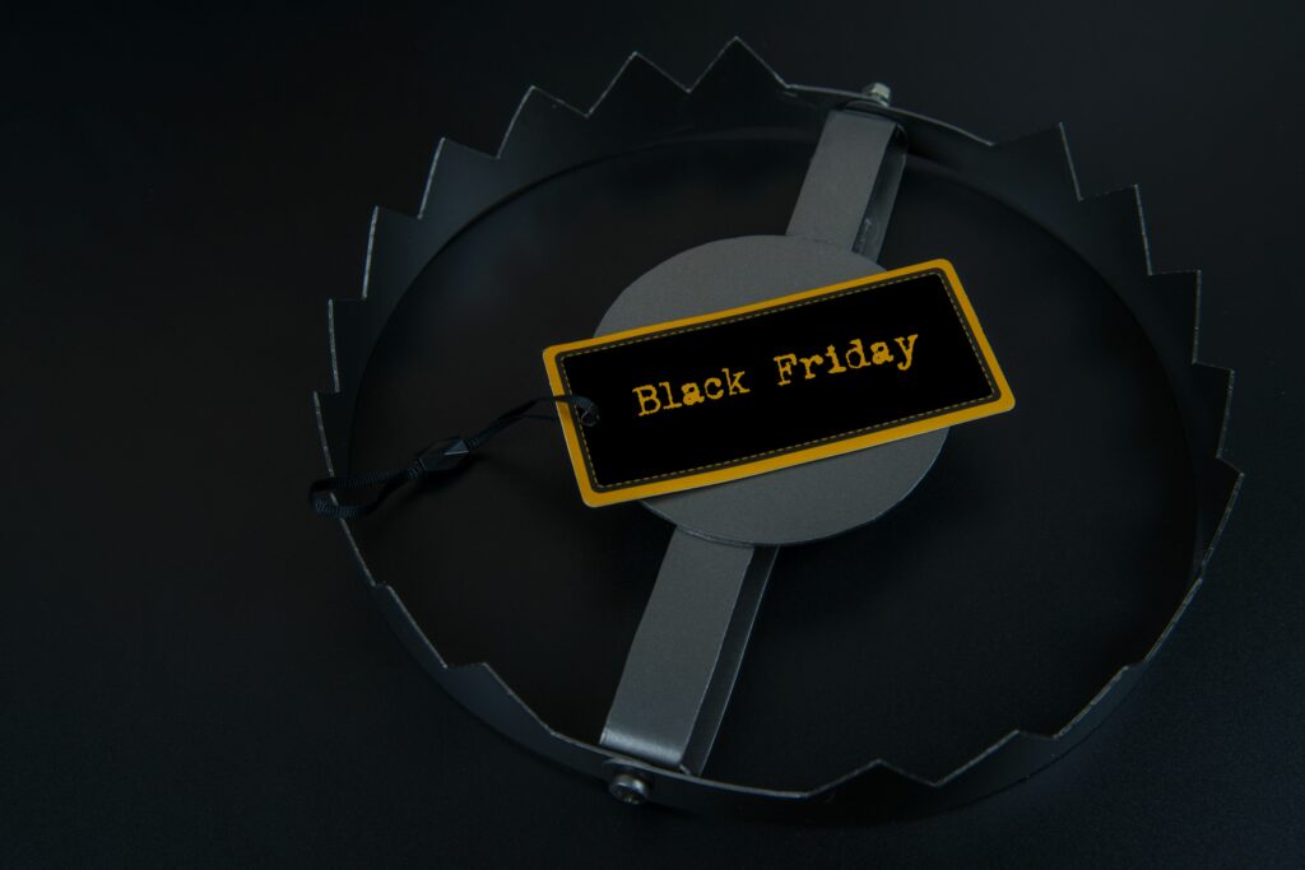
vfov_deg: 28.1
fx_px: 1740
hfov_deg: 41.1
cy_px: 435
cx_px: 652
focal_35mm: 48
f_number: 9
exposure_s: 1/125
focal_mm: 48
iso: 100
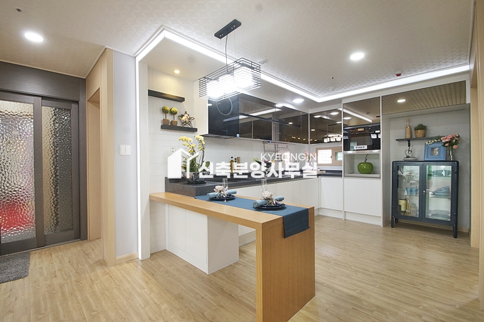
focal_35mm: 15
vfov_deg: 77.2
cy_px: 161
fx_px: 201
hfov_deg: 100.4
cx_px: 242
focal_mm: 10
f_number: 9
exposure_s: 1/20
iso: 800
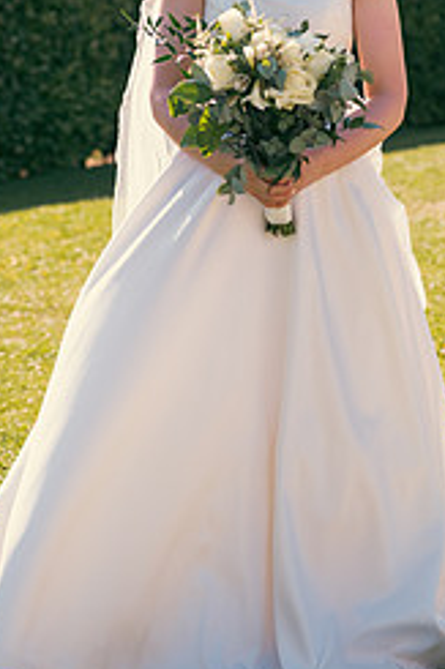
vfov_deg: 13.9
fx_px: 2729
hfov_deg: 9.3
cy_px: 120
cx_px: 281
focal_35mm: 147
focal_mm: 80
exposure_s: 1/800
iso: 200
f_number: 3.5
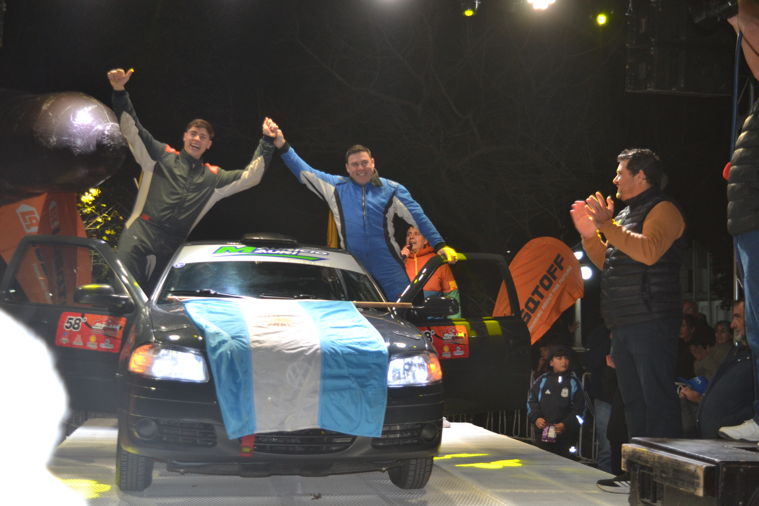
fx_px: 885
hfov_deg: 46.4
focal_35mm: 42
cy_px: 253
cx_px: 380
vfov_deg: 31.9
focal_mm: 28
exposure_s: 1/60
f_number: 4.2
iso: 560
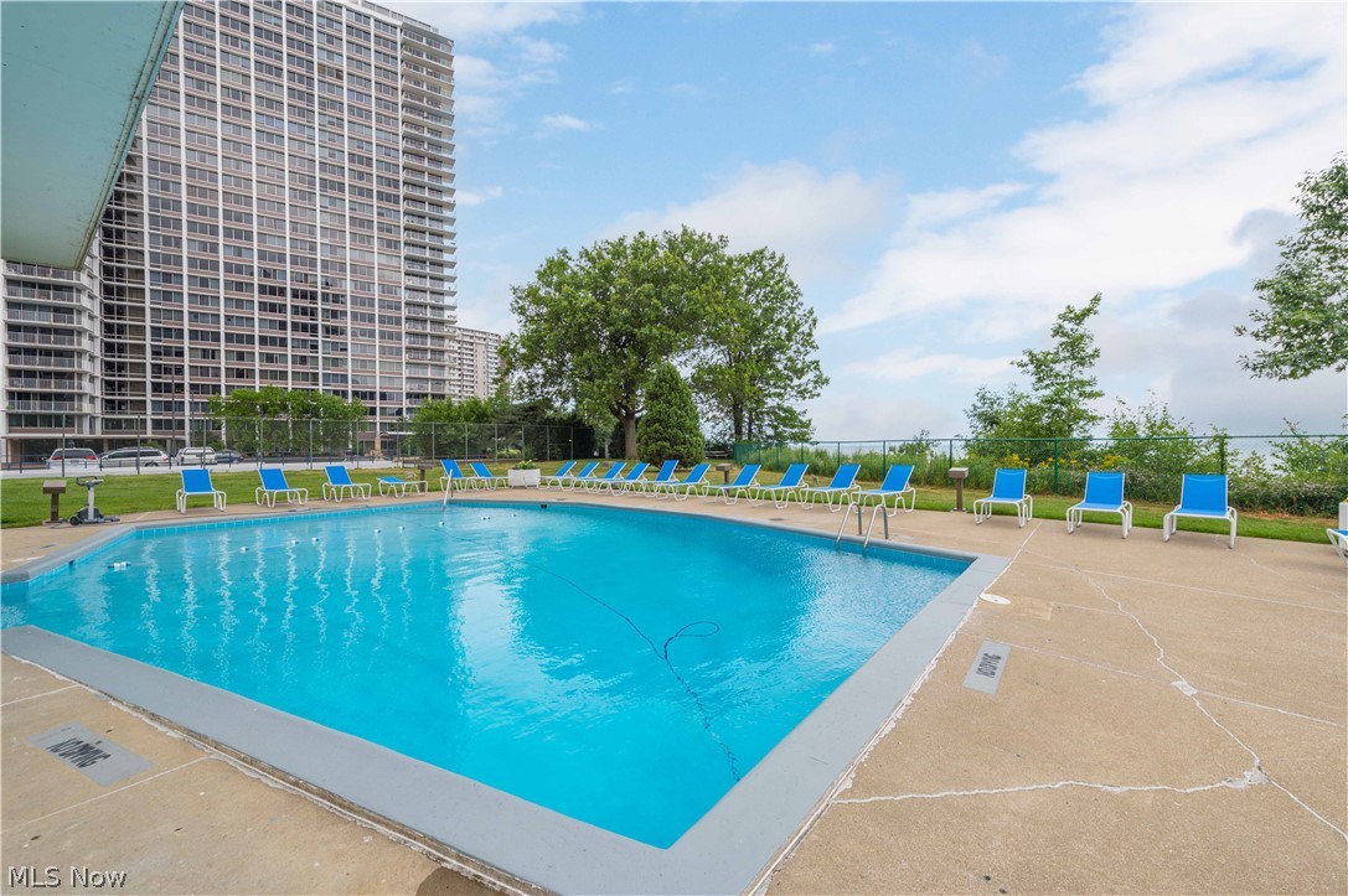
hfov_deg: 104.3
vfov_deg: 81.1
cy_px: 448
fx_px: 524
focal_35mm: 14
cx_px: 674
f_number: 9
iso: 100
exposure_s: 1/200
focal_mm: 14
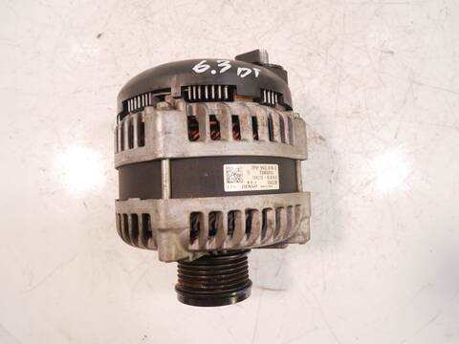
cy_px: 172
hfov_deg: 67.3
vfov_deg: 53.1
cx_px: 230
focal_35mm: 26
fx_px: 345
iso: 800
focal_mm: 13
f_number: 3.5
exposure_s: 1/60
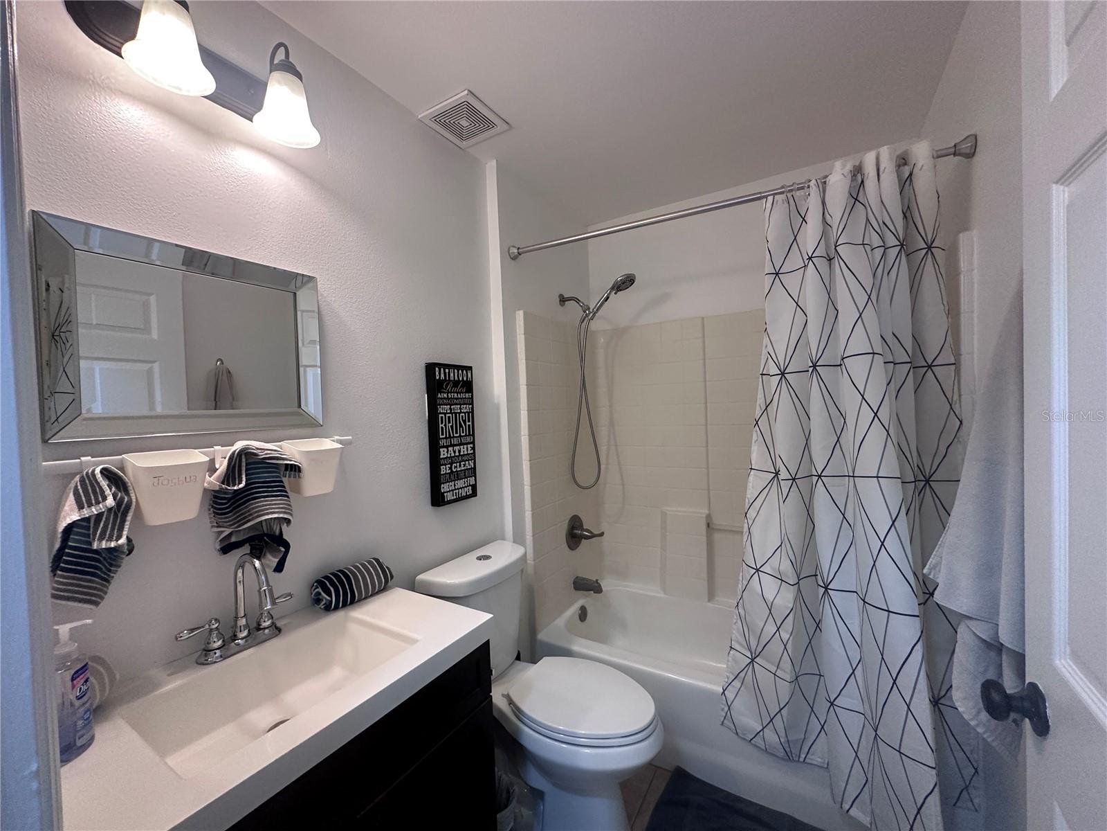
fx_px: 448
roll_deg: +2.1
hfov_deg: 102.1
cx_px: 554
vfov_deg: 85.7
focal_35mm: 14
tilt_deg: -0.1
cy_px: 416
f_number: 2.2
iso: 250
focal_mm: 2.22
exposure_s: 1/120
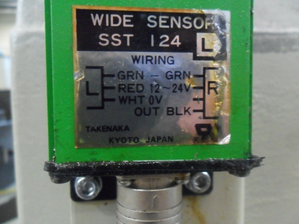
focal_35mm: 27
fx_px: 233
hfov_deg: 65.3
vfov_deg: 51.4
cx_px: 150
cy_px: 112
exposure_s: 1/15
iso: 640
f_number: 3.5
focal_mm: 4.9
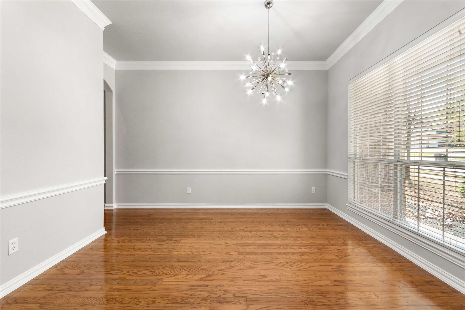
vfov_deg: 77.3
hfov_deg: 100.4
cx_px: 232
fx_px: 194
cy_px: 155
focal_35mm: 15
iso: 100
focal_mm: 10
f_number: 8
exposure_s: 1/4
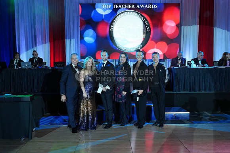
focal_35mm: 30
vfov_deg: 43.6
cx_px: 115
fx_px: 192
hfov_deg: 61.9
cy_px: 76
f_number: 5
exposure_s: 1/320
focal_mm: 30
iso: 2500
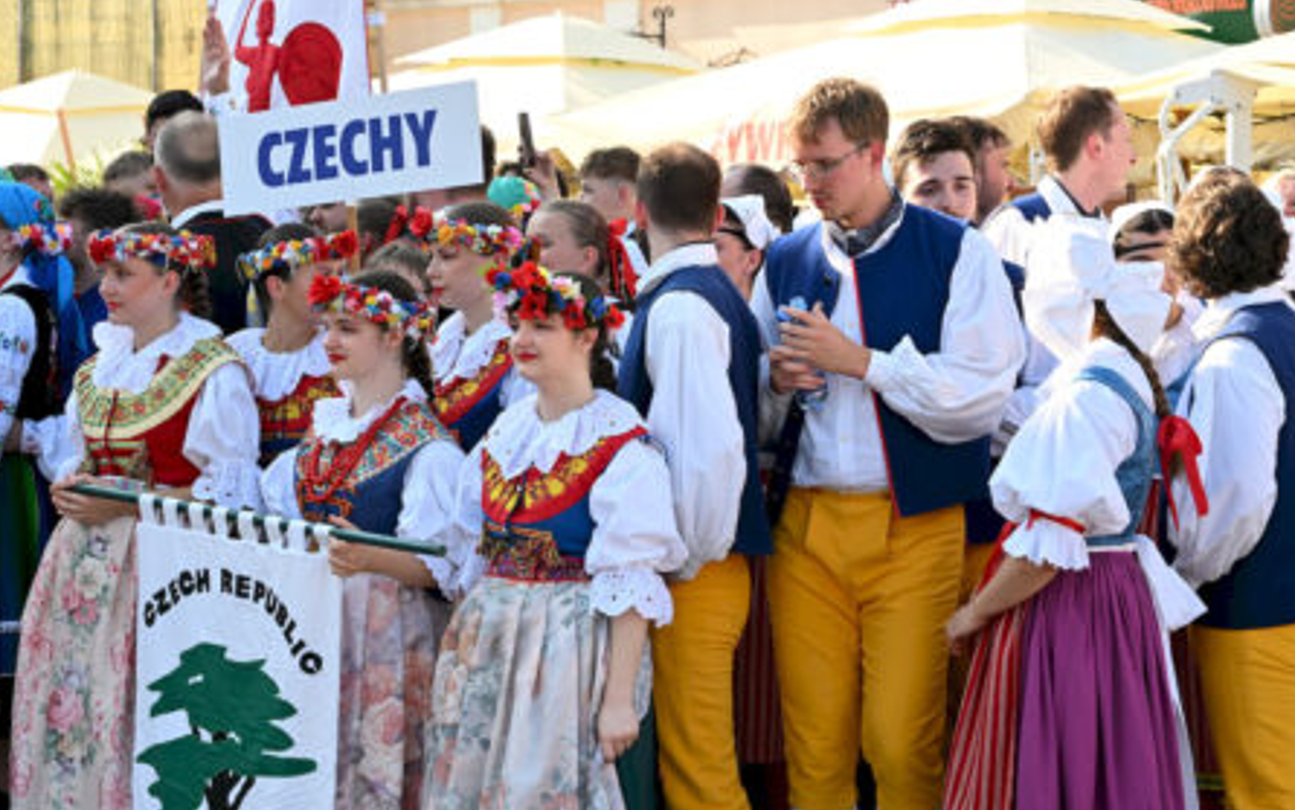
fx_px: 3389
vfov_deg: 13.6
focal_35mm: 96
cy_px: 508
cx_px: 526
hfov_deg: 21.6
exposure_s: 1/250
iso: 400
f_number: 8
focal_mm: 70
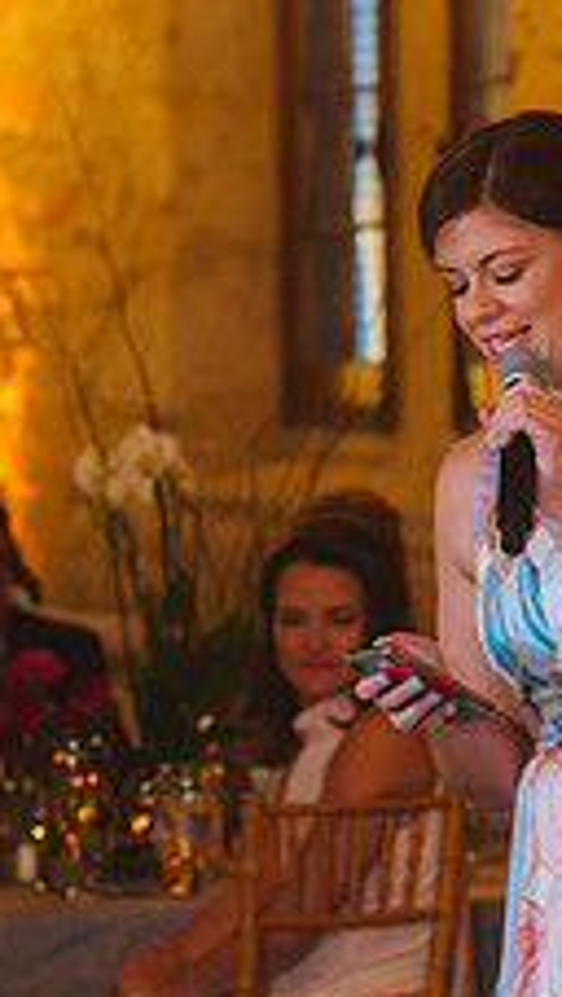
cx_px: 694
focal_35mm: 273
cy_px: 742
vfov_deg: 7.9
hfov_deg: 4.4
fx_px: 7219
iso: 2500
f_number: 2.8
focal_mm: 102
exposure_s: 1/100
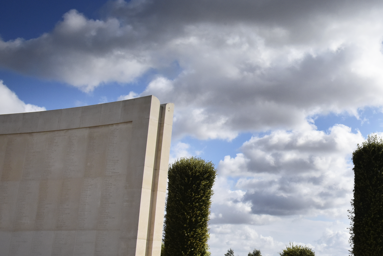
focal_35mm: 48
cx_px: 343
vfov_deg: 28.1
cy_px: 128
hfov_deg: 38.4
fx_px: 511
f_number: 16
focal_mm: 24
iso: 800
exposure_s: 1/1000
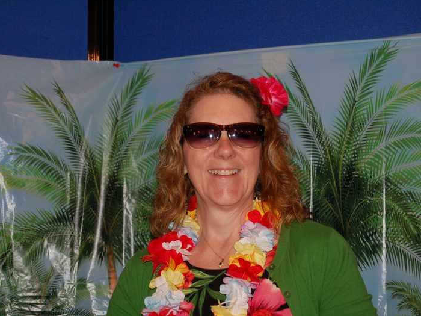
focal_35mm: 91
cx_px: 219
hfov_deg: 21.6
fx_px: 1101
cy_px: 156
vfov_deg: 16.3
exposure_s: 1/60
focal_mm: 55
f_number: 5.6
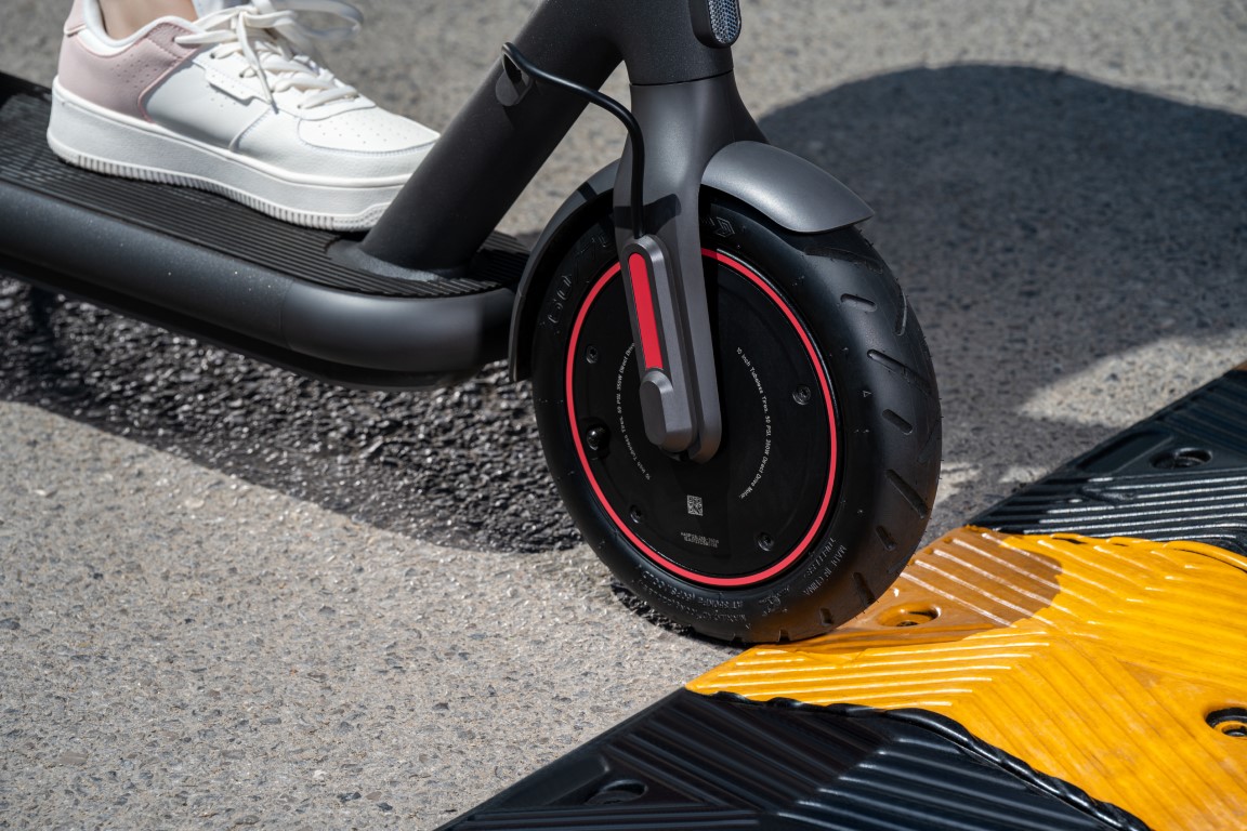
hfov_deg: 10.3
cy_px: 416
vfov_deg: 6.9
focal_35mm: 200
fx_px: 6927
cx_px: 624
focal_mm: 200
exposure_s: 1/500
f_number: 8
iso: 100
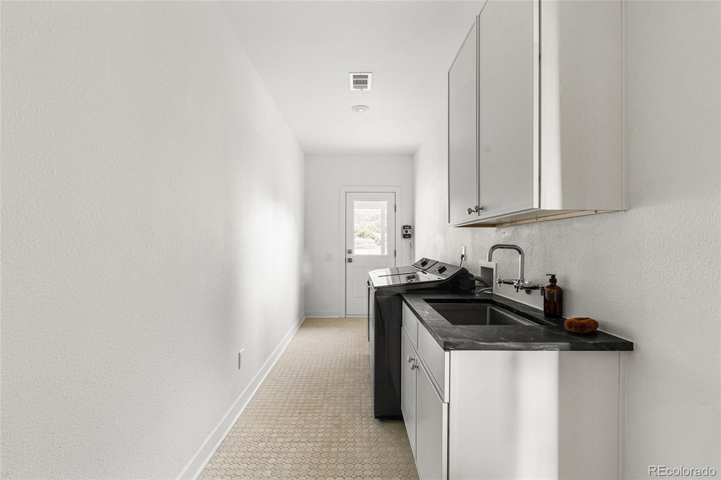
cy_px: 240
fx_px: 320
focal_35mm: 16
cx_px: 360
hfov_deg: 96.7
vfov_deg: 73.7
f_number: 8
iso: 320
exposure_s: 1.3
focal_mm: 16
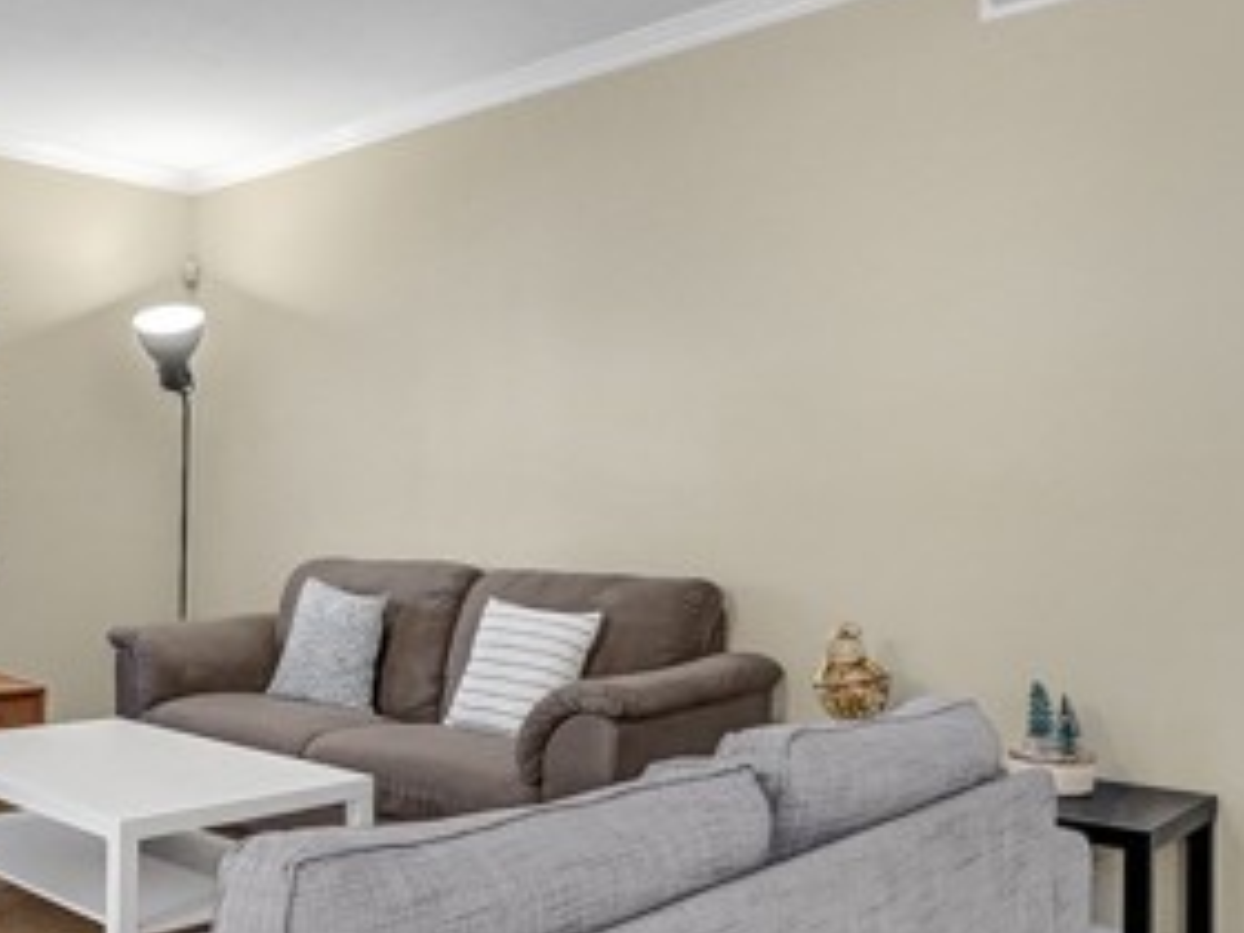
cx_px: 293
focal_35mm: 33
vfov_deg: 42.8
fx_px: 1186
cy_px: 538
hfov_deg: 52.6
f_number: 4
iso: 1250
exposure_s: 1/60
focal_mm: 10
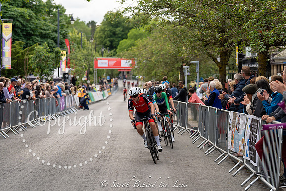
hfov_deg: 19.3
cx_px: 143
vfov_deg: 12.9
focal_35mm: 106
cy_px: 96
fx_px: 842
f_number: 3.2
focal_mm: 106
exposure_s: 1/1000
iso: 400
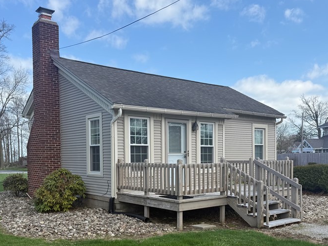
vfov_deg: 38.1
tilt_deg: -2.5
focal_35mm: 37
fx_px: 351
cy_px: 170
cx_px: 179
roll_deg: +0.1
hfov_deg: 50.1
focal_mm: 6.76
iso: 80
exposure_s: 1/3145
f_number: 1.78
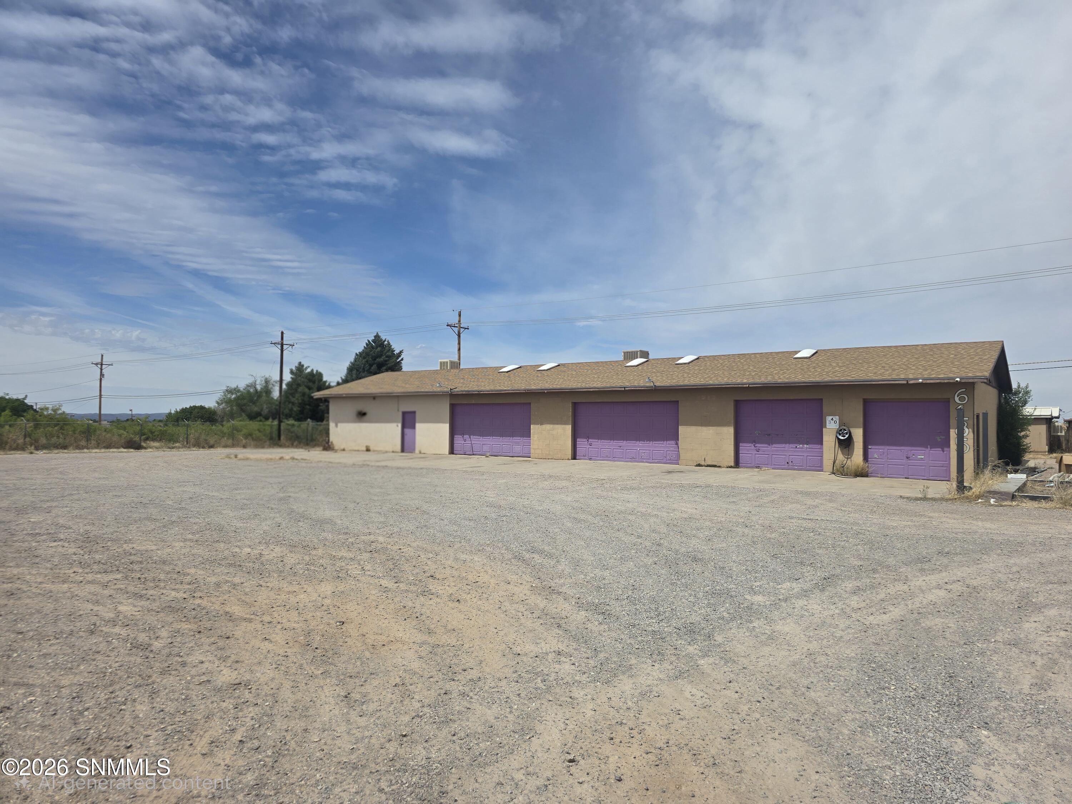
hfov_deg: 73.9
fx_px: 712
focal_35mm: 23
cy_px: 402
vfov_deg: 58.9
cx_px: 536
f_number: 1.7
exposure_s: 1/2000
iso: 12
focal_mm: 6.3
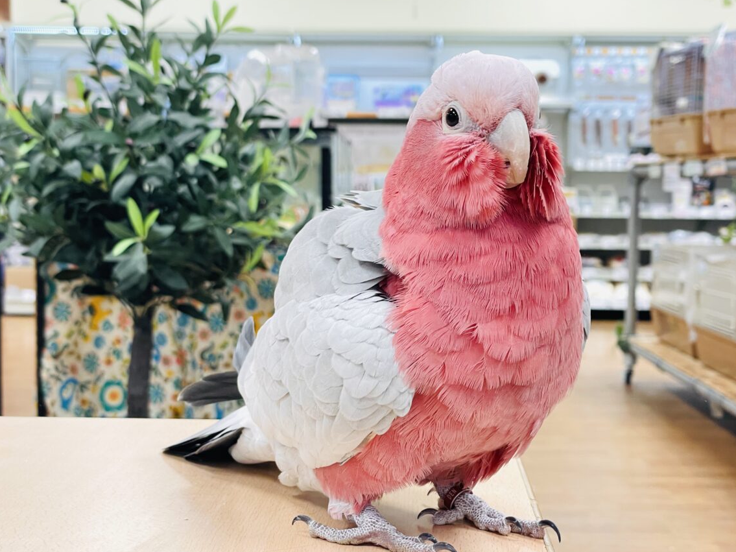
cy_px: 283
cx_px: 387
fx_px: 1169
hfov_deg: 34.9
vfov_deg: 26.6
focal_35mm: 55
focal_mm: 6
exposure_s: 1/99
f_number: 2
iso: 125
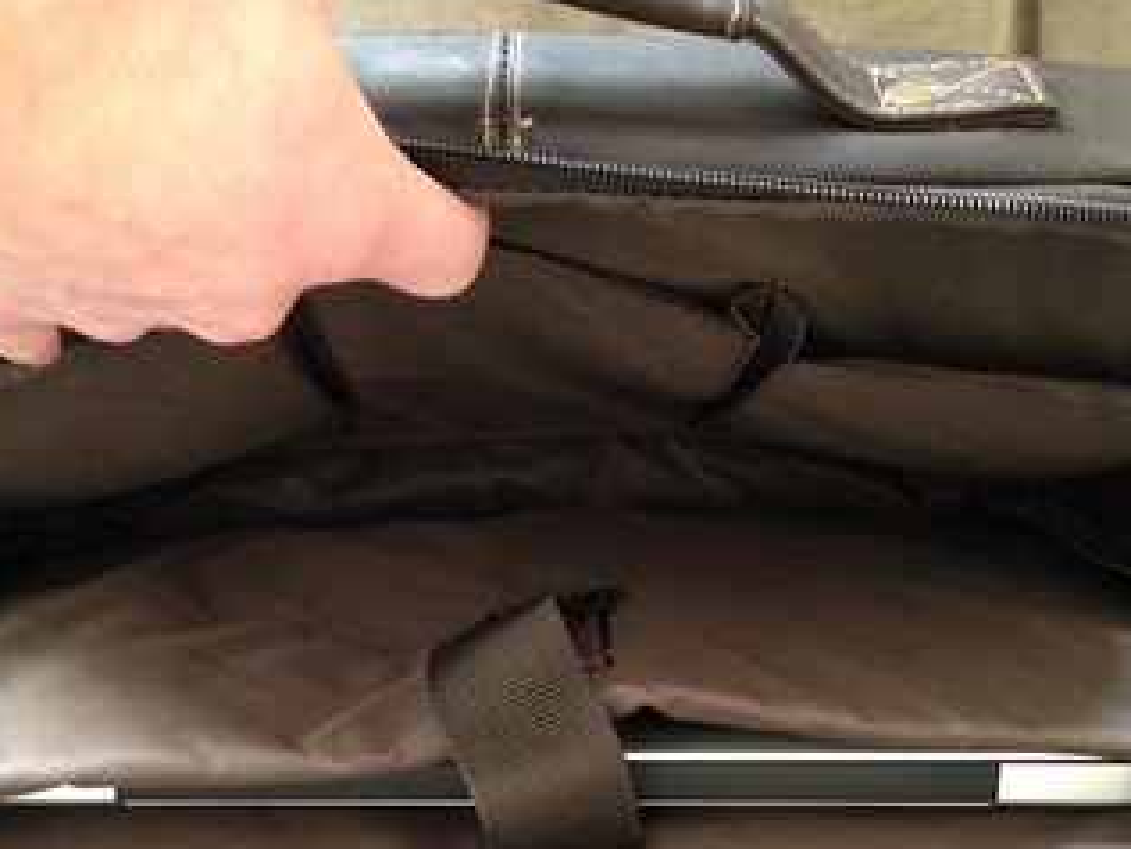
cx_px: 510
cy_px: 662
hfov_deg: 36.8
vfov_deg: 27.6
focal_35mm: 52
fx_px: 1700
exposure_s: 1/15
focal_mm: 4.12
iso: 400
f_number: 2.4
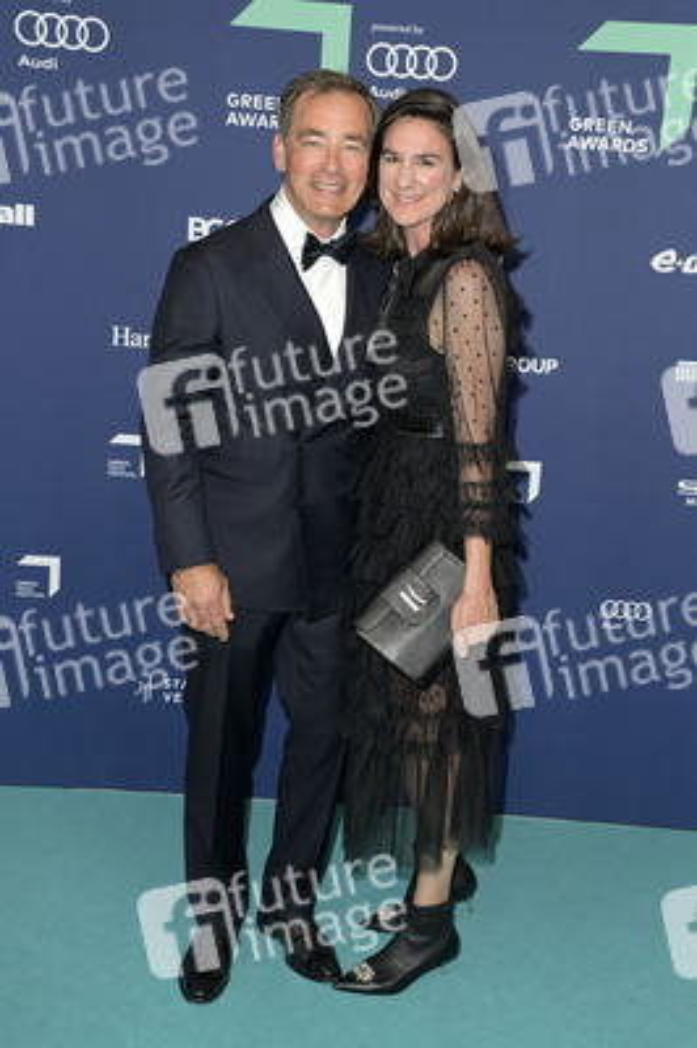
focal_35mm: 48
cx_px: 348
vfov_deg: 41.1
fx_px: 1396
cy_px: 524
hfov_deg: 28.0
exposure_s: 1/250
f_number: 6.3
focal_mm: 48
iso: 800
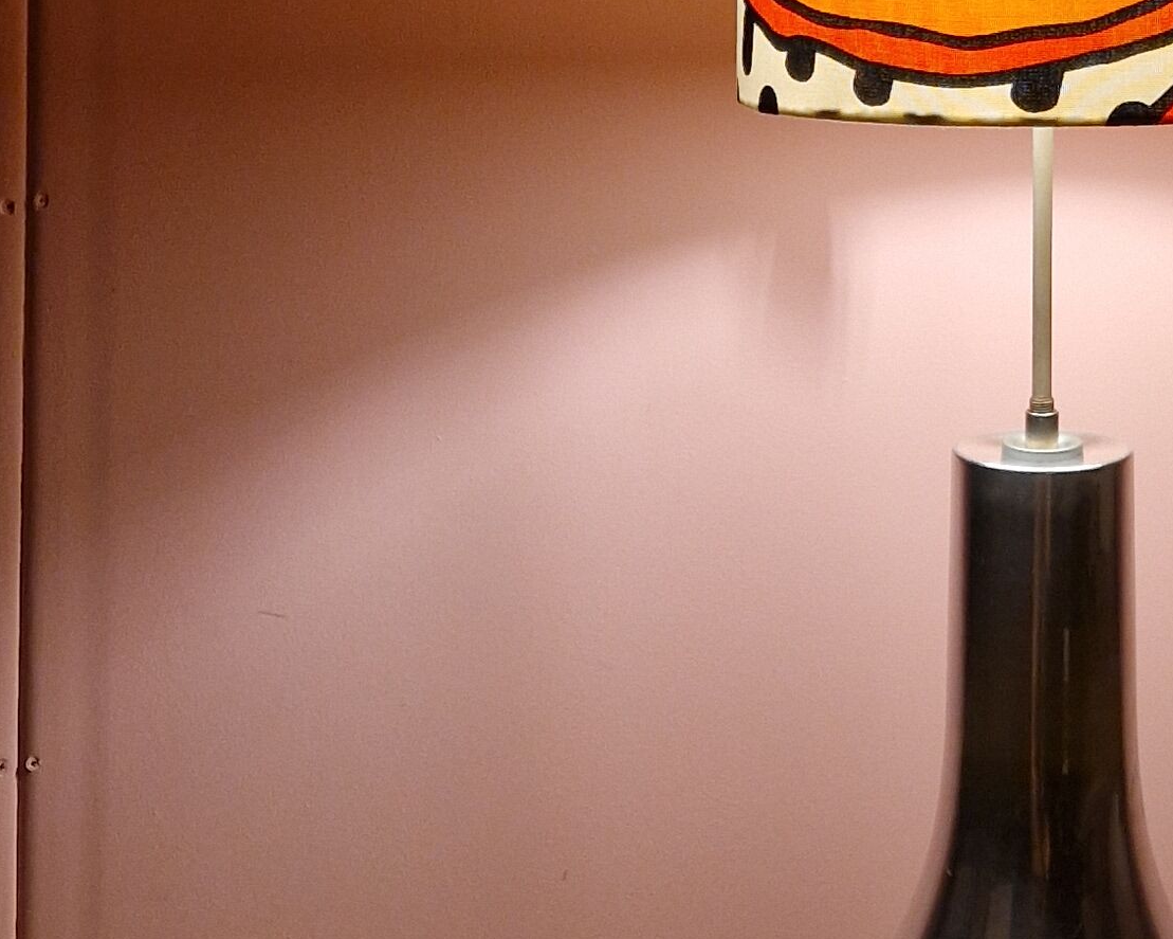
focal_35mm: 81
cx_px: 1058
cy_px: -224
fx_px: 2812
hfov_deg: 23.0
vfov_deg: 17.9
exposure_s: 1/180
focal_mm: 5.4
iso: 50
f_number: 1.8
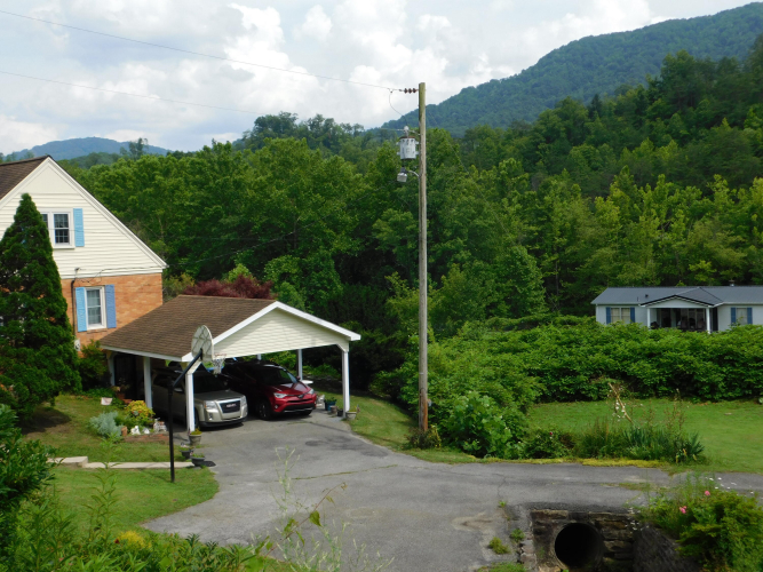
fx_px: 882
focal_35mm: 40
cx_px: 382
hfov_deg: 46.8
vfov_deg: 35.9
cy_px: 286
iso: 125
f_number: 3.6
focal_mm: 7.1
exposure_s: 1/1000
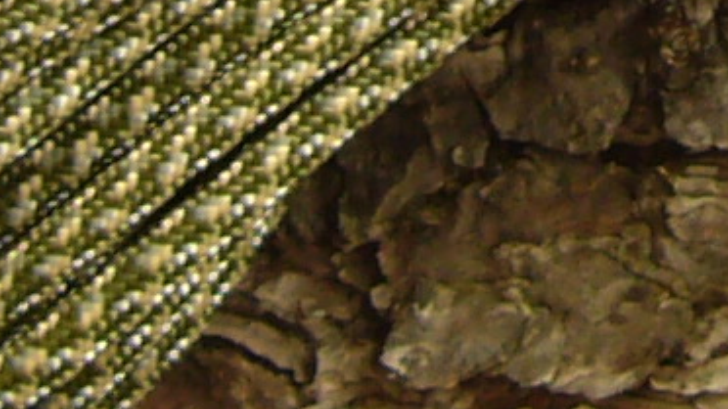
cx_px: 1002
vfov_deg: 4.8
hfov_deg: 8.6
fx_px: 4747
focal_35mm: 246
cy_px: -726
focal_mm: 4.9
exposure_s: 1/15
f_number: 2.9
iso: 100
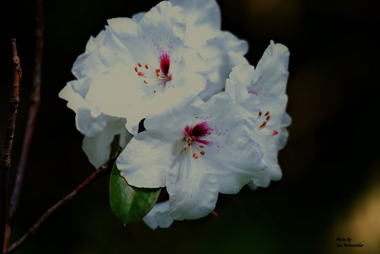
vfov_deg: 2.3
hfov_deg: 3.4
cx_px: 190
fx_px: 6334
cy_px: 127
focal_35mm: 600
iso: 250
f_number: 6.3
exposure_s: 1/40
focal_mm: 600
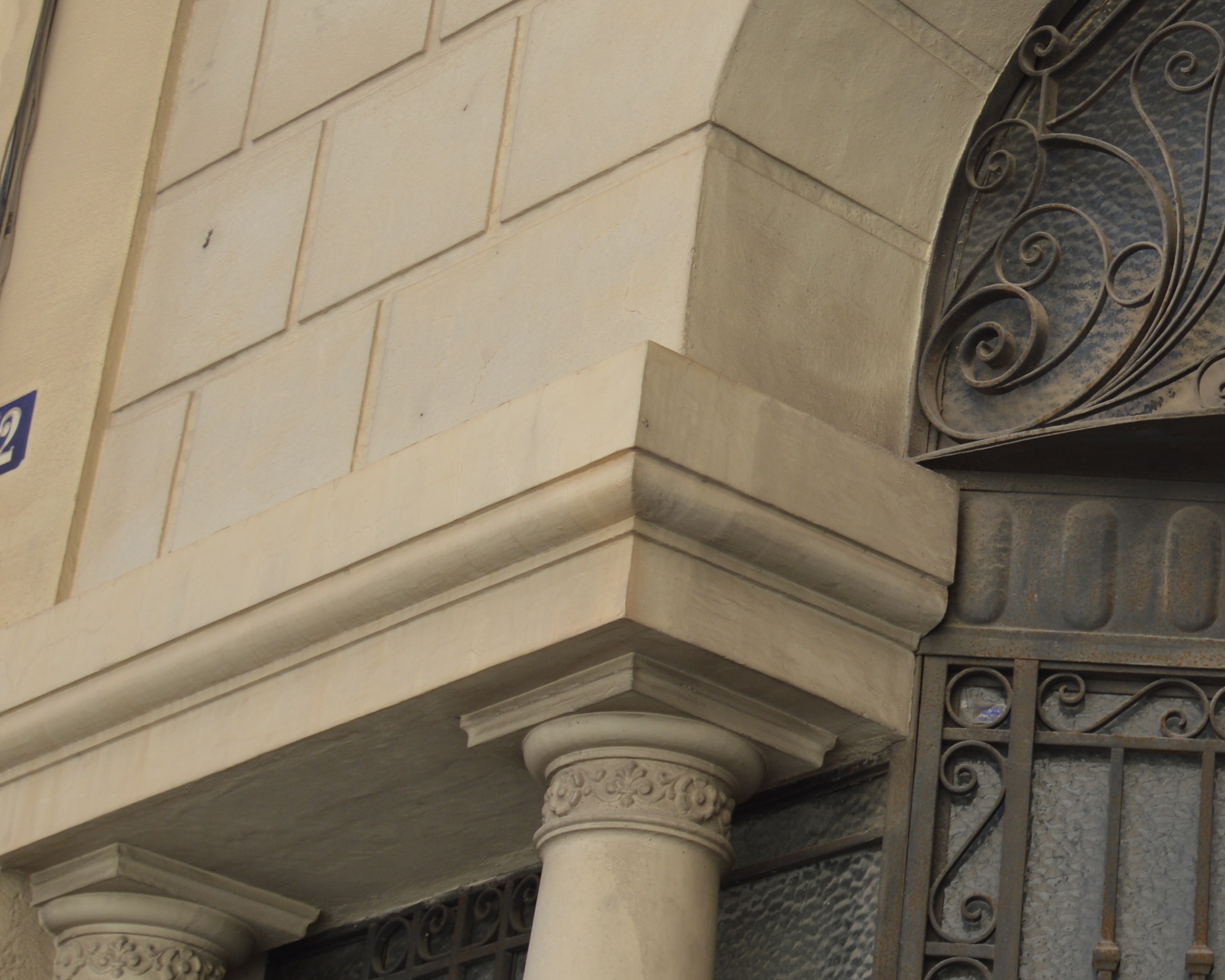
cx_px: 1409
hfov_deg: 17.9
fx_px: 3734
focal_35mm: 103
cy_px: 213
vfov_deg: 14.9
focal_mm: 28
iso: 100
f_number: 6.3
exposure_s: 1/160
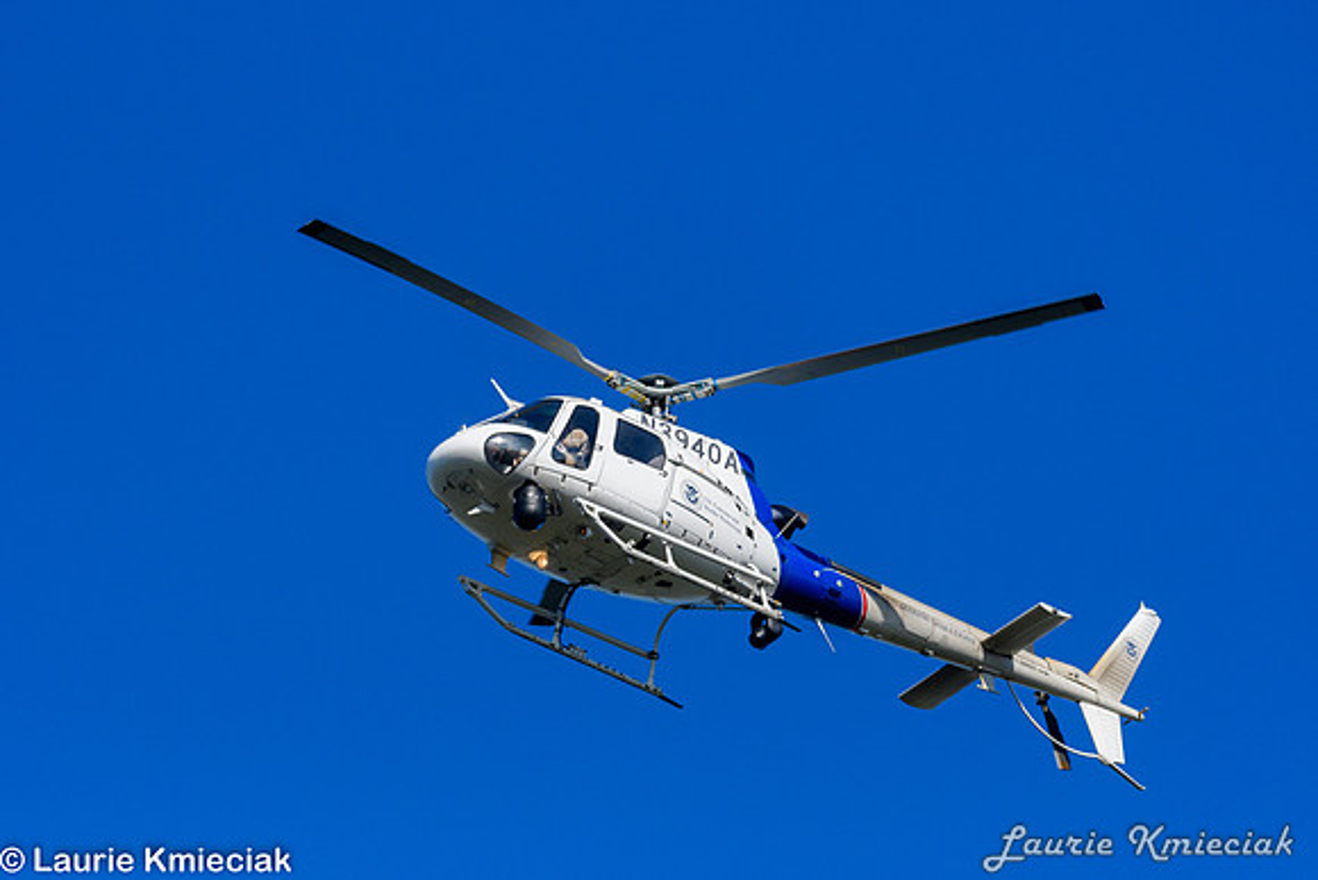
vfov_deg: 1.8
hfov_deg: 2.7
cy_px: 440
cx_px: 659
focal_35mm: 750
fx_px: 27463
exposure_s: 1/3200
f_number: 6.3
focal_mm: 500
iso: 500
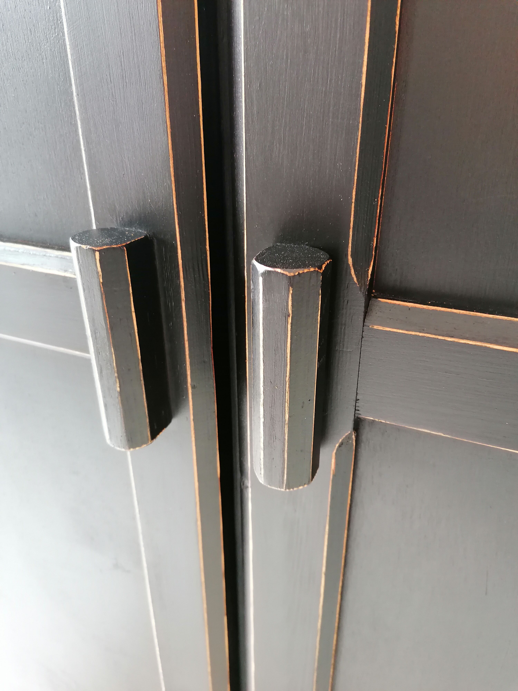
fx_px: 539
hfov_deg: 51.4
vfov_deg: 65.3
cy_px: 346
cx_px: 259
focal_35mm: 27
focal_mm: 4.75
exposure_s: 1/33.3
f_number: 1.8
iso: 320
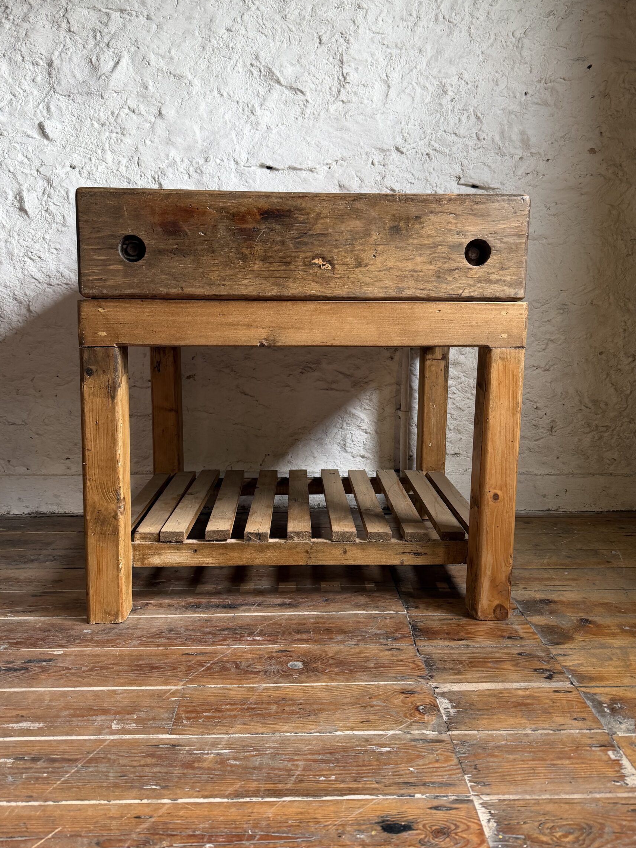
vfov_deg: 65.1
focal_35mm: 27
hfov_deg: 51.3
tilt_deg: -6.4
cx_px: 327
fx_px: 661
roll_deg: -0.5
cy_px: 379
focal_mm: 6.76
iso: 200
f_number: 1.78
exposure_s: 1/121
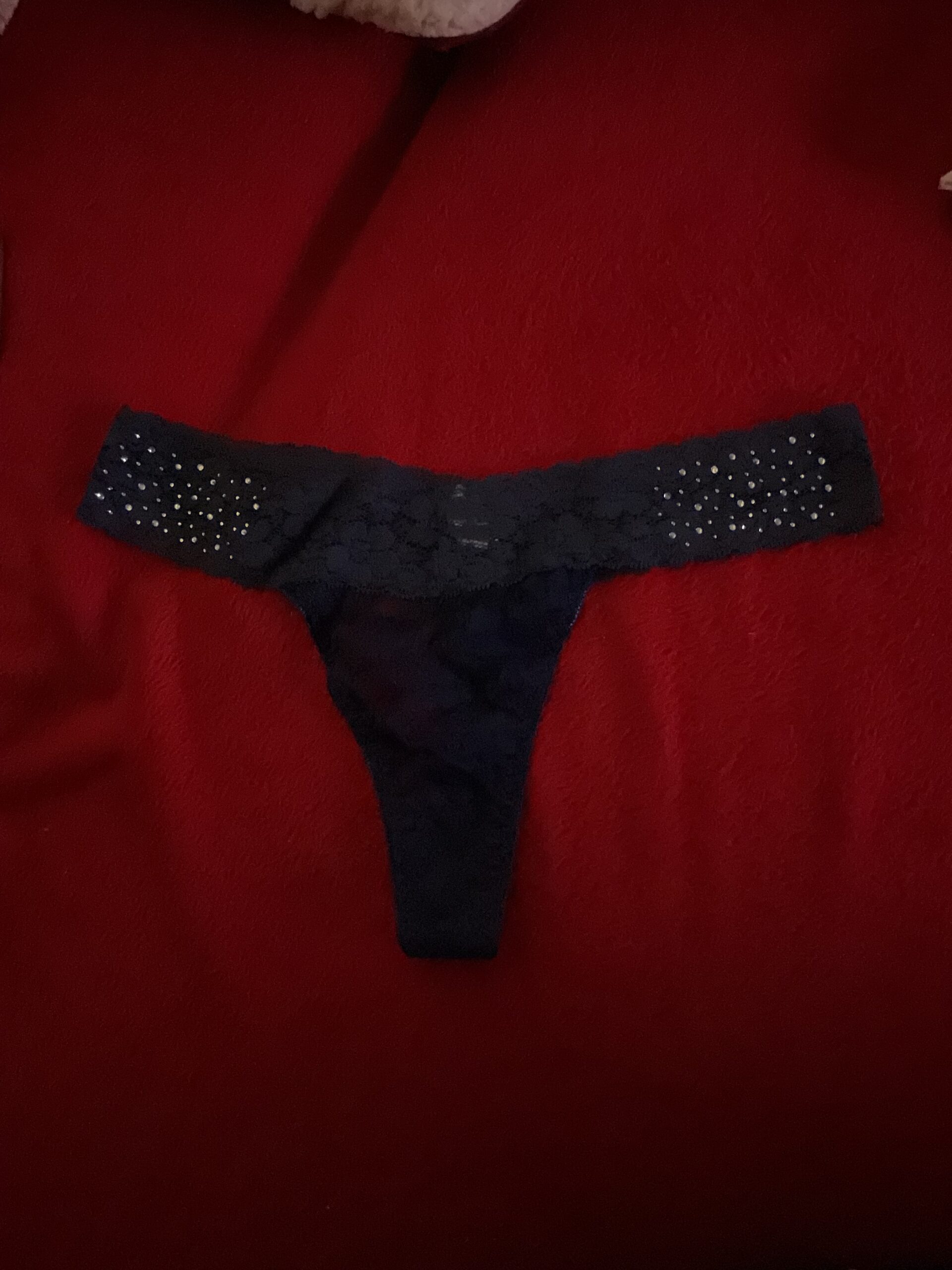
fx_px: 1063
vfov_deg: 61.7
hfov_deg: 48.2
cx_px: 476
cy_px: 635
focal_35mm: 29
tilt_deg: -79.0
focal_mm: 3
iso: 1600
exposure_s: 1/15
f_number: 1.8
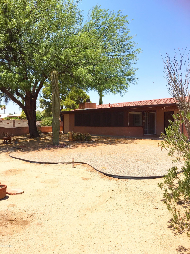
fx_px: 212
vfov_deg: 61.7
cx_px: 95
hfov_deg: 48.2
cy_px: 127
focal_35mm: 29
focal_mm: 4.15
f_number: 2.2
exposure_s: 1/1508
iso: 25
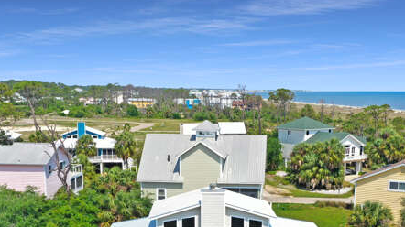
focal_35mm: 51
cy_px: 229
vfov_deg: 22.5
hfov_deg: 40.5
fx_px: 547
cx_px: 233
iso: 100
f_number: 5.6
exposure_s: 1/400
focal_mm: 10.26
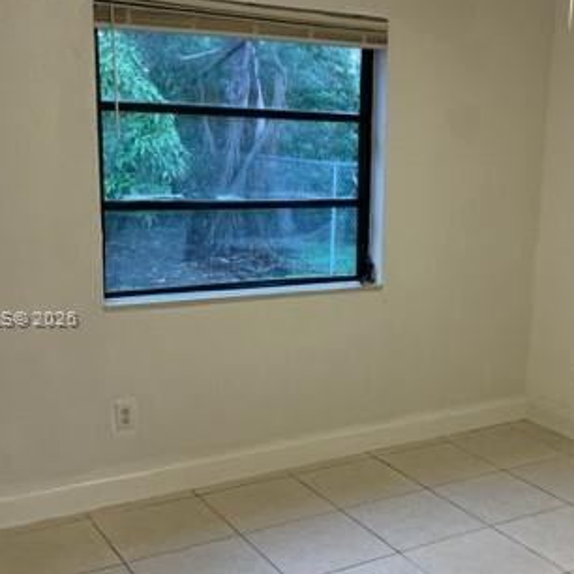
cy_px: 319
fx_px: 900
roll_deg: -2.5
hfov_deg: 34.7
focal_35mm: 48
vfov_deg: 35.3
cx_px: 420
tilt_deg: -11.5
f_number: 1.5
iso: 80
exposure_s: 1/120
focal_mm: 5.7
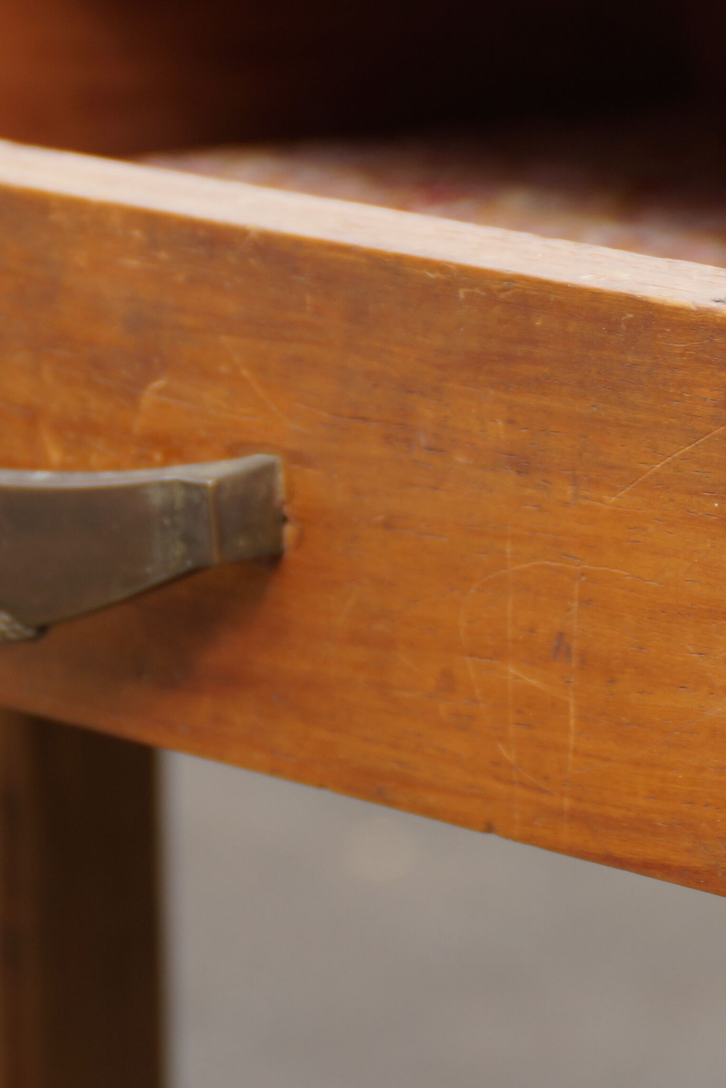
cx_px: 908
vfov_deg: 7.7
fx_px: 8081
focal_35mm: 267
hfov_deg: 5.1
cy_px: 512
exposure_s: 1/160
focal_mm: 75
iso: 100
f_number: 5.6
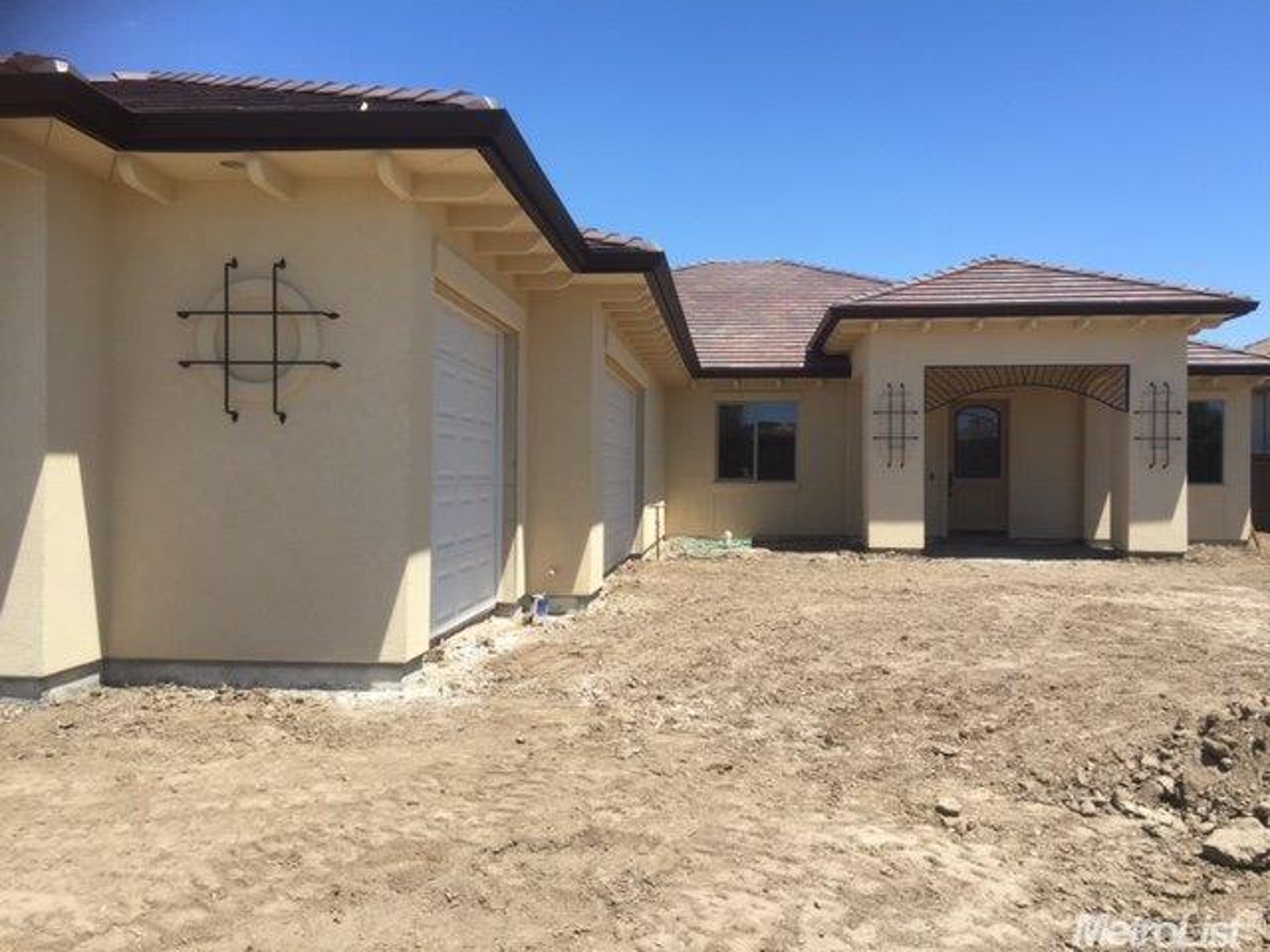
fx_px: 1064
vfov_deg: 48.2
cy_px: 476
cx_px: 635
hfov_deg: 61.7
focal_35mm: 29
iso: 32
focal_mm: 4.15
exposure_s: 1/1582
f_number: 2.2
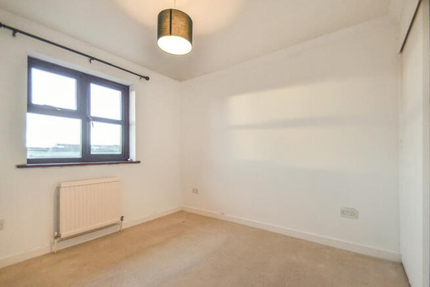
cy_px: 144
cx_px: 215
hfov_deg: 100.4
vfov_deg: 77.4
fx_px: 179
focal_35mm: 15
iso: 400
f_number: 4
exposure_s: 1/60
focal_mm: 10
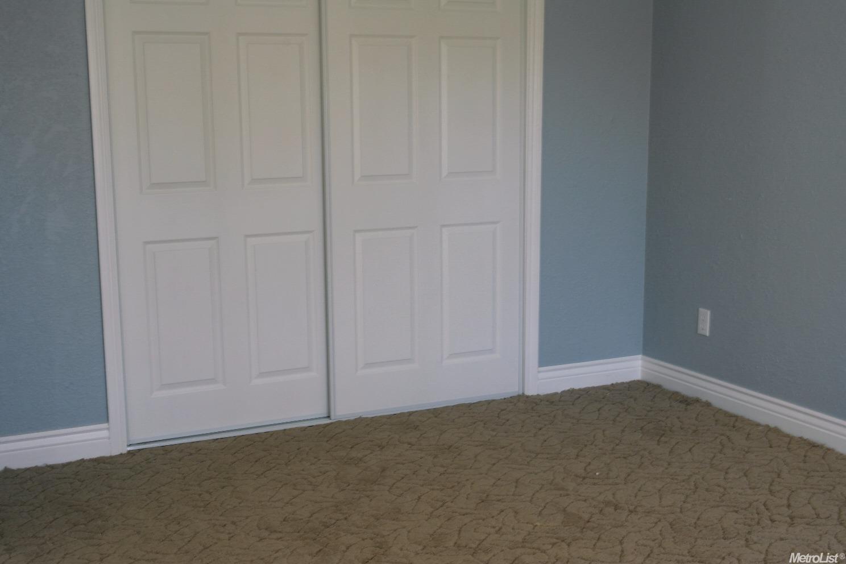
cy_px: 282
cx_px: 423
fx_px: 1151
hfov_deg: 40.3
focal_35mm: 49
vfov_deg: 27.5
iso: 200
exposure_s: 1/1.25
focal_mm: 32
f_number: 20
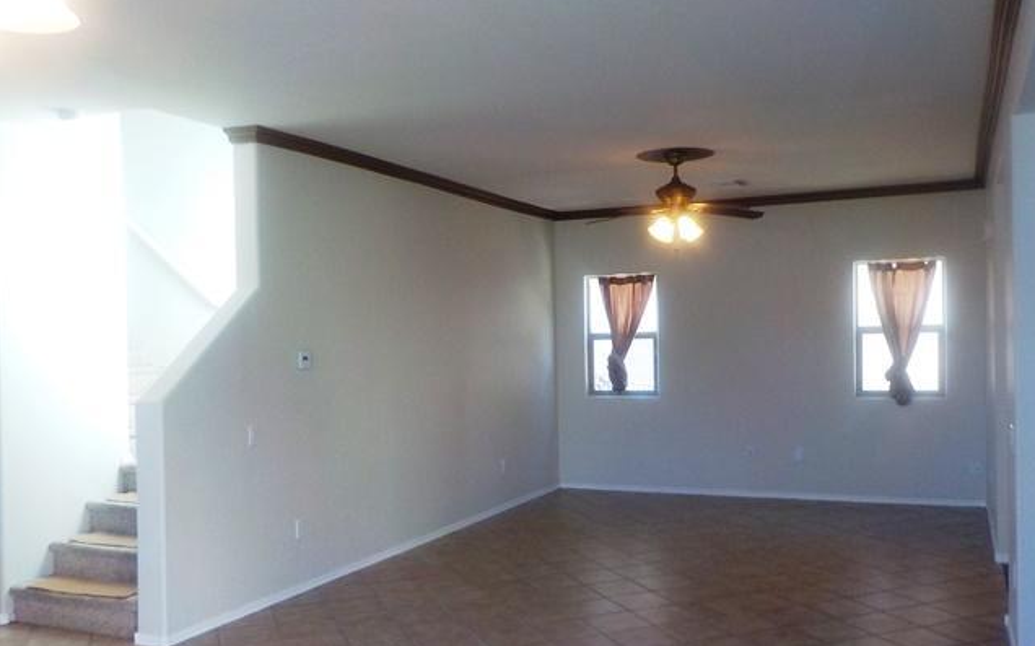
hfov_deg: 59.7
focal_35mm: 32
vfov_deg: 39.3
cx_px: 518
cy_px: 379
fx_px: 902
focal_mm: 4.1
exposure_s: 1/30
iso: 180
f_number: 3.3
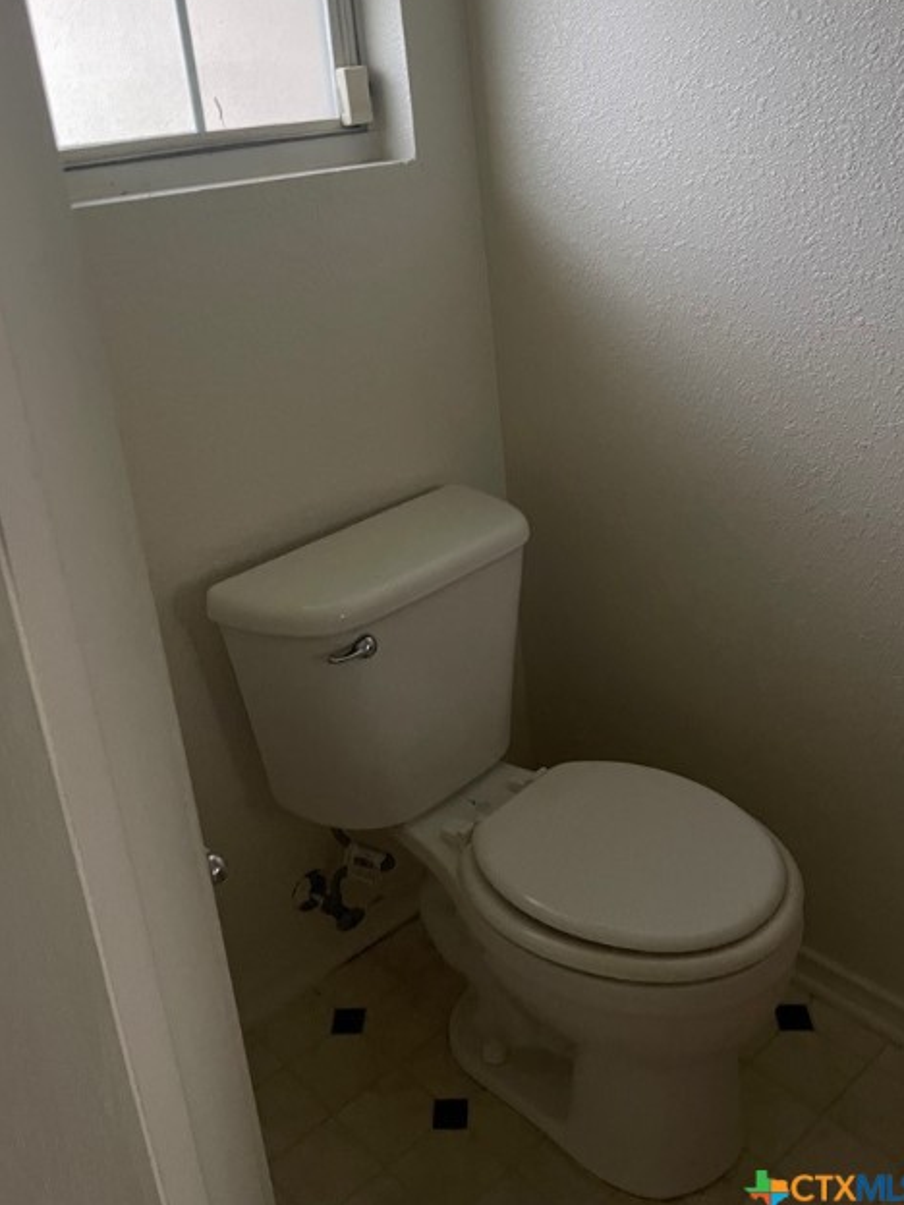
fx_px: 1114
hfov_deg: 44.1
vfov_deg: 56.5
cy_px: 498
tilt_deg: -18.5
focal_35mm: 32
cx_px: 398
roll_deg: +6.7
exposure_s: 1/35
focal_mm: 5.1
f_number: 1.6
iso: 640
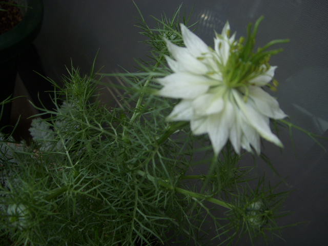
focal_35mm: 38
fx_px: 360
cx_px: 164
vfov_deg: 37.7
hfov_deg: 49.0
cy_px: 123
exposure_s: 1/80
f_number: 3.3
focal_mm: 6.3
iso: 100
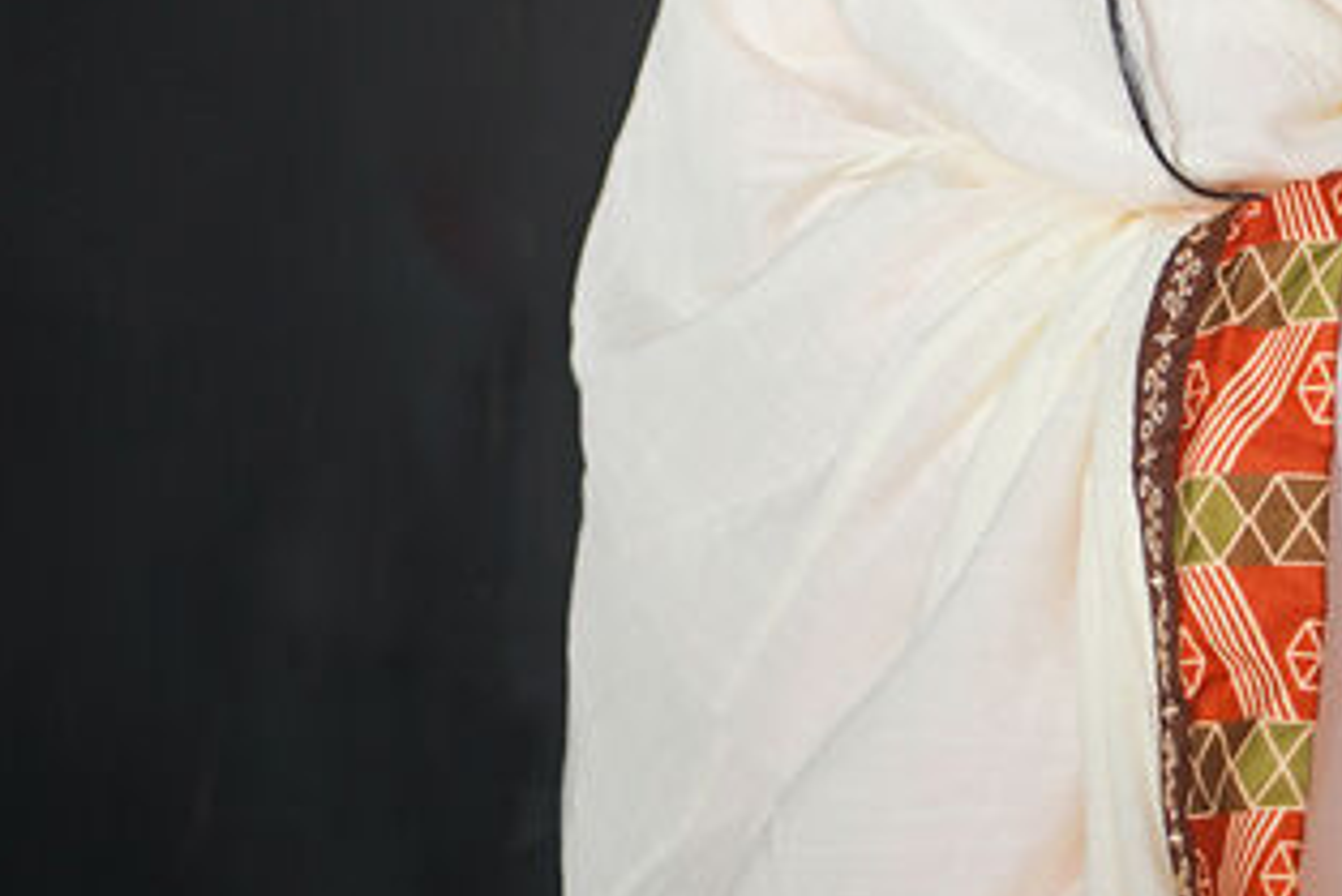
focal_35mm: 326
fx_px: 12158
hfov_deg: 6.3
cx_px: 1179
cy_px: -86
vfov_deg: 4.2
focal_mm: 85
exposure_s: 1/250
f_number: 1.8
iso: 200
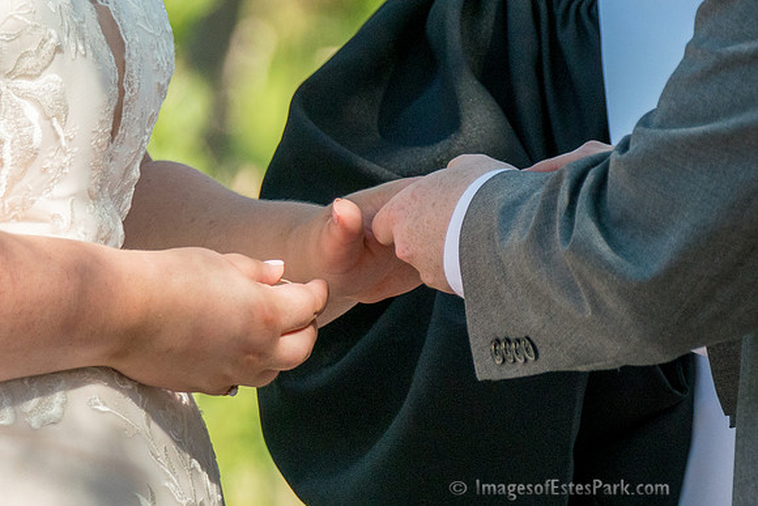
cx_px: 379
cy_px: 253
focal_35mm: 280
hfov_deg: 7.4
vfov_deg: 4.9
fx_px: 5897
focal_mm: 280
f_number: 5.6
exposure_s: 1/800
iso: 500
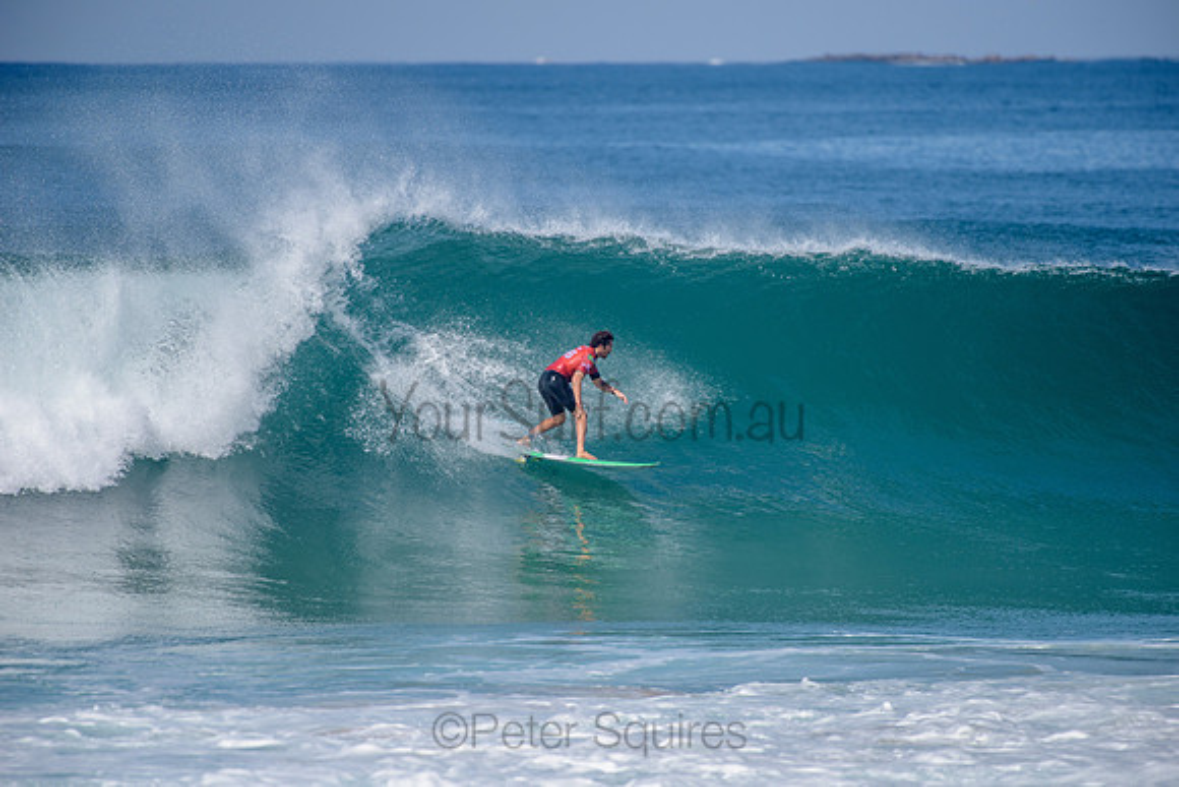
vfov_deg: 2.8
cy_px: 394
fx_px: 16378
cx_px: 590
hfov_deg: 4.1
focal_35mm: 500
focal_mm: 500
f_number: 5.6
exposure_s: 1/2000
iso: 160
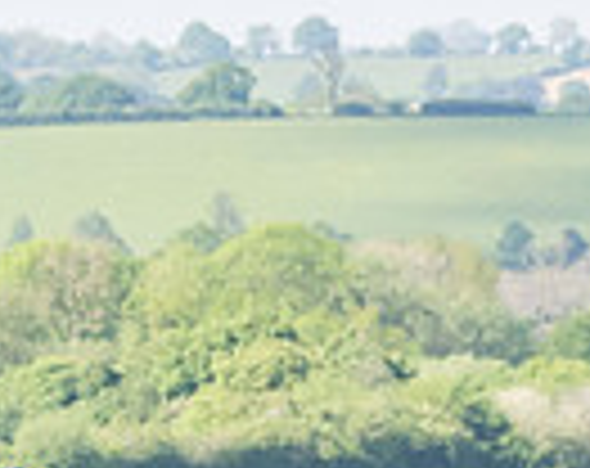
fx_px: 15686
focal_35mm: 901
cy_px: 759
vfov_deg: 1.7
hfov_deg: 2.2
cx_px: -269
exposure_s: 1/1600
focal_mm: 70
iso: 400
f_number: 5
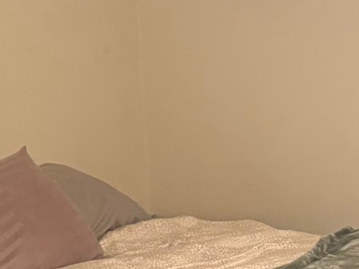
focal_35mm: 120
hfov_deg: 15.0
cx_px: 567
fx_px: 1244
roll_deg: +1.4
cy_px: 162
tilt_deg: -5.0
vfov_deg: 12.3
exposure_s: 1/60
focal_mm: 6.76
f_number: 1.78
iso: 500
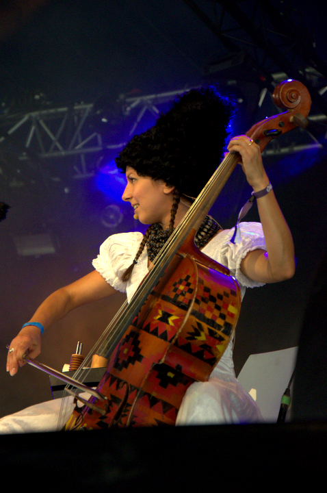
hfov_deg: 10.7
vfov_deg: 16.1
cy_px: 246
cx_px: 164
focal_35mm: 128
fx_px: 1742
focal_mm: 85
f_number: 5.6
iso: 5000
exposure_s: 1/60
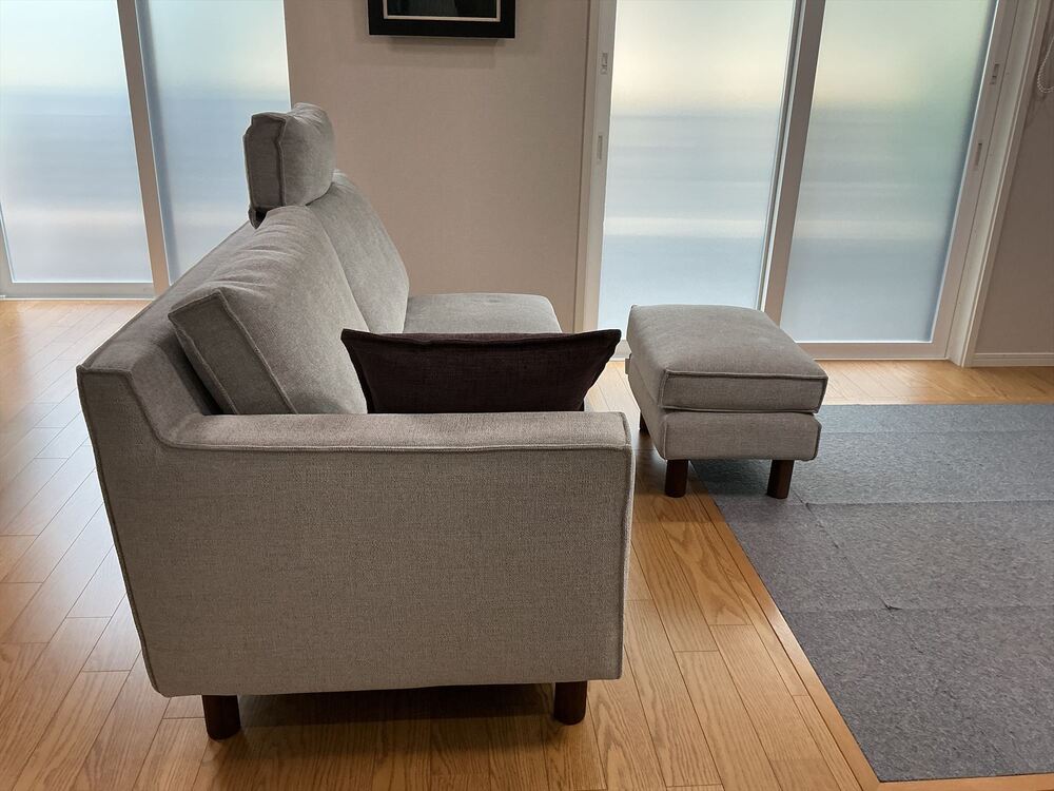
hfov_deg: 61.7
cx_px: 527
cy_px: 396
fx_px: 883
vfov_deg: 48.2
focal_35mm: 29
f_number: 1.8
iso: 64
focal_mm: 3
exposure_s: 1/120
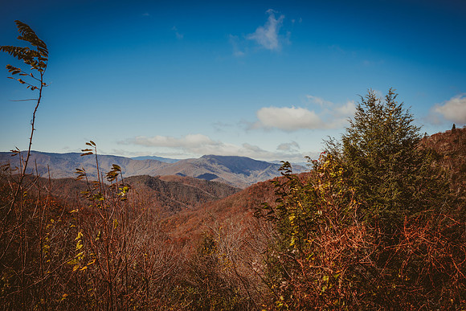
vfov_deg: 37.9
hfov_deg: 54.4
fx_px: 453
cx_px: 233
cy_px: 156
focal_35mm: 35
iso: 100
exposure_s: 1/320
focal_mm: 35
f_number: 7.1
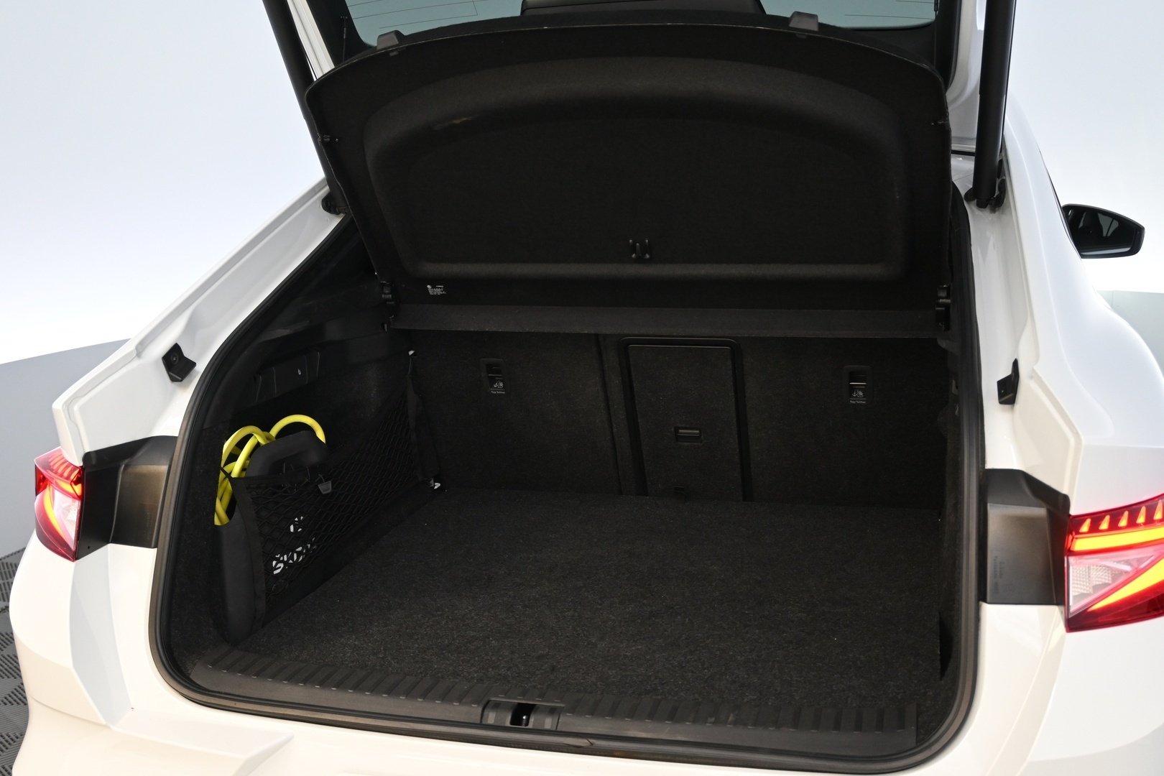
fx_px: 1212
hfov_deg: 51.3
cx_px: 582
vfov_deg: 35.5
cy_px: 388
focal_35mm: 38
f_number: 4.2
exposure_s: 1/40
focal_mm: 25
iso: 800
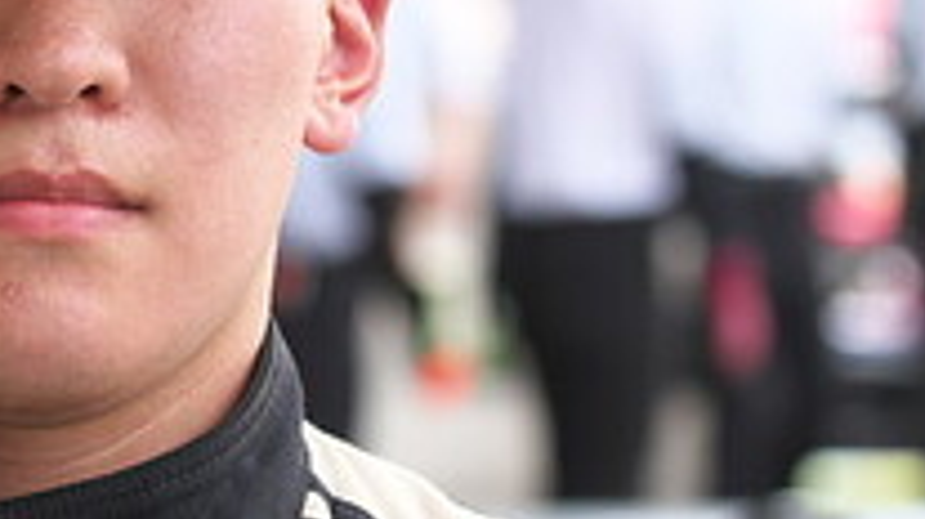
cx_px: 22
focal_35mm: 287
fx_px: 7033
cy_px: 228
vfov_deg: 4.2
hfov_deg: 7.5
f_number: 5.6
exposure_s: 1/125
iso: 110
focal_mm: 70
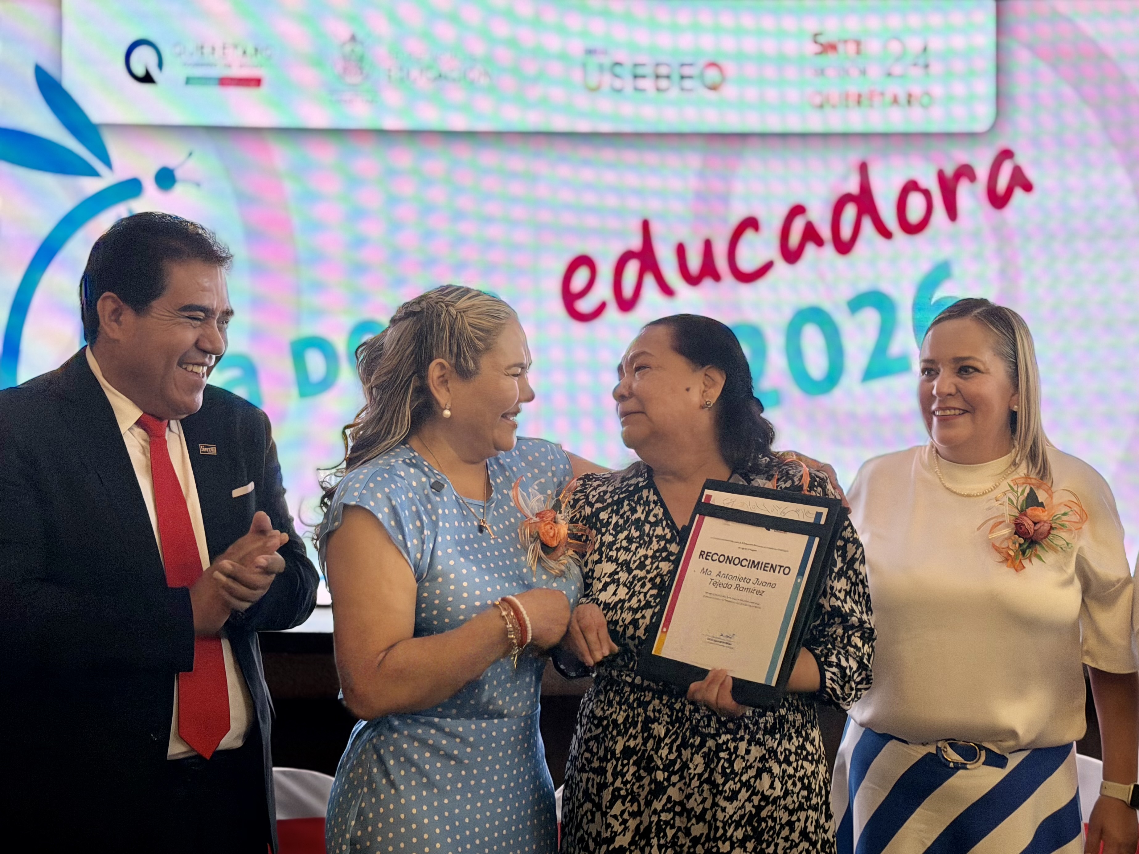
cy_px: 427
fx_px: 1579
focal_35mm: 48
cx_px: 570
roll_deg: +0.6
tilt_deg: +0.9
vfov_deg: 30.3
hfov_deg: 39.7
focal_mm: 6.76
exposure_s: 1/189
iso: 80
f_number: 1.78
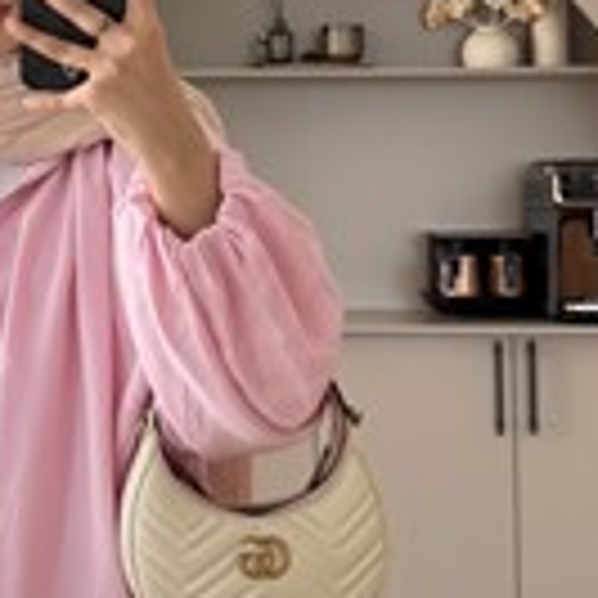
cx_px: 0
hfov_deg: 24.9
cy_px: 321
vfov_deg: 26.1
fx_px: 1290
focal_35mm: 66
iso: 64
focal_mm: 6.76
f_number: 1.78
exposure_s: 1/121
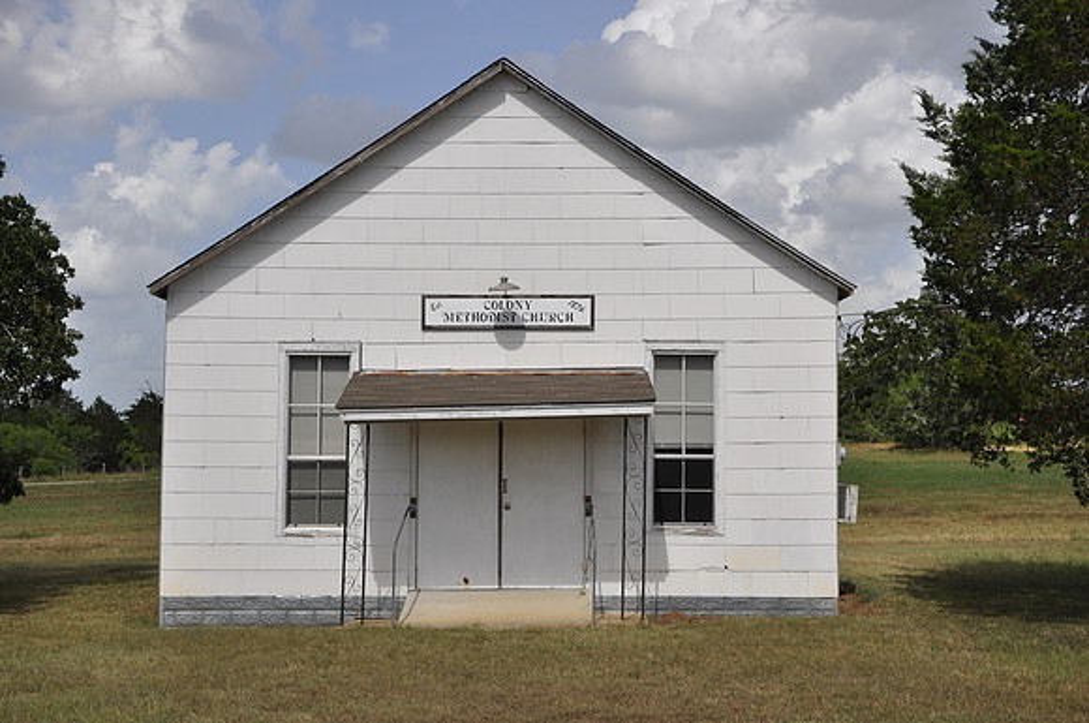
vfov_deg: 23.7
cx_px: 544
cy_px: 362
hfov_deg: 35.1
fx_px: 1722
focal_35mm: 57
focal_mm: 38
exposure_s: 1/250
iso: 200
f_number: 8
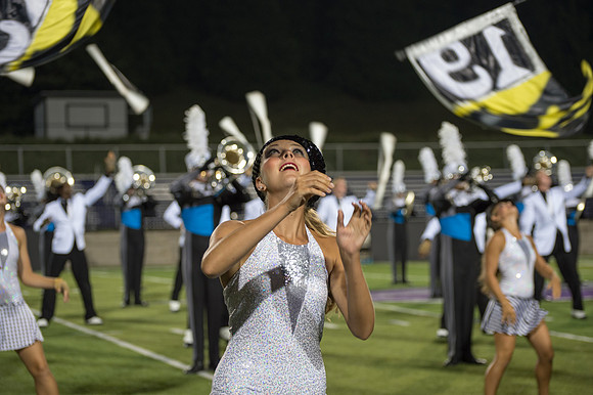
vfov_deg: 12.9
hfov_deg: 19.3
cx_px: 296
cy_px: 198
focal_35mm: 106
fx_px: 1745
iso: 1000
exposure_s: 1/160
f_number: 4.5
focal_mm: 100
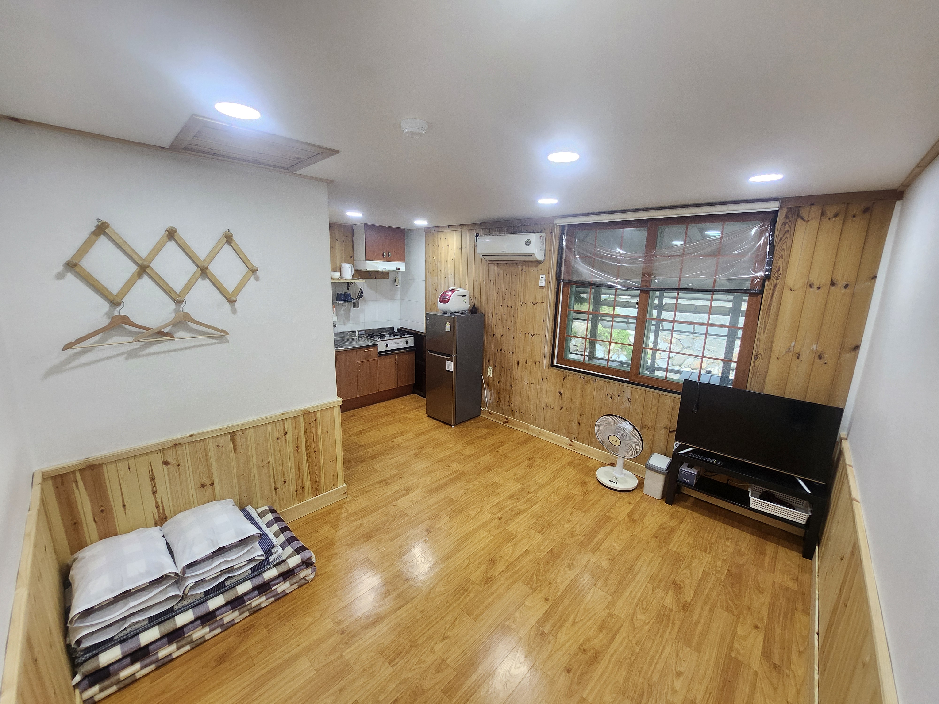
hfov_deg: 106.2
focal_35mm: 13
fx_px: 353
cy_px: 352
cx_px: 470
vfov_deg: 89.9
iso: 125
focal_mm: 1.7
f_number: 2.2
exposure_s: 1/60
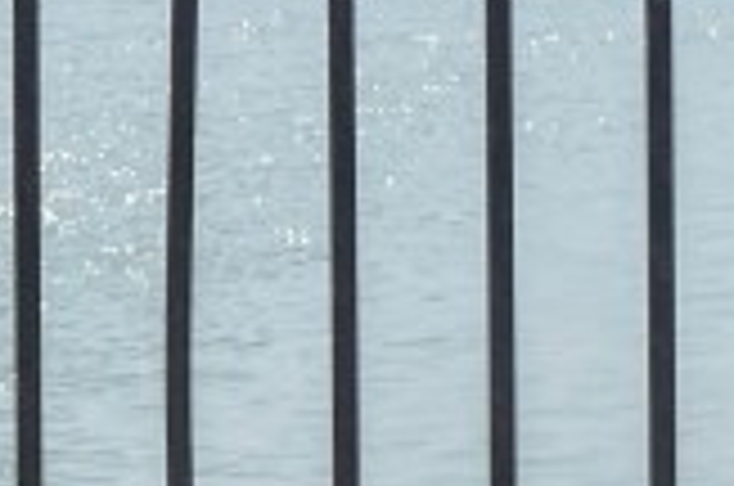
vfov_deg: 5.9
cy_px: -855
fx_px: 4456
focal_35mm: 219
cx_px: -860
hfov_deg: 8.8
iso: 360
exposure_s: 1/2000
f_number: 8
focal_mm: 22
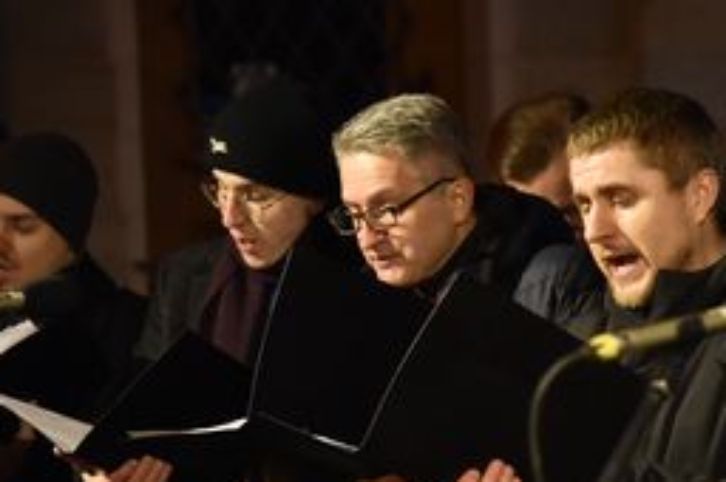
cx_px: 570
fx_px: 3545
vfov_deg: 7.8
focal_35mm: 176
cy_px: 357
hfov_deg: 11.7
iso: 3200
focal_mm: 100
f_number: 4
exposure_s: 1/160
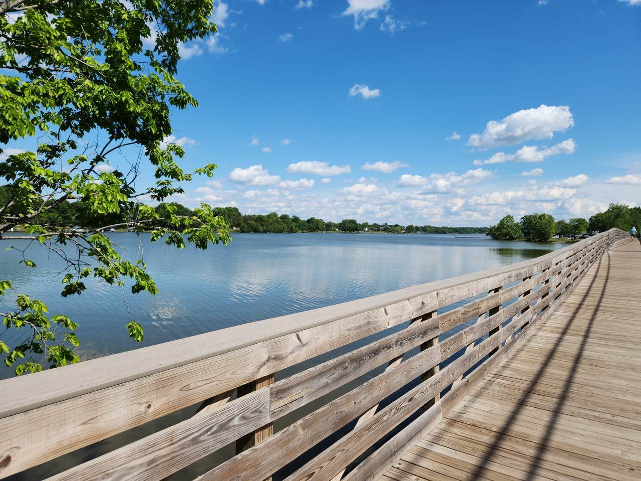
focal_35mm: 23
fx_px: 426
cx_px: 320
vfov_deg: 58.9
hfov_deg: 73.9
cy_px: 240
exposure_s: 1/2021
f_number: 1.8
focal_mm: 5.4
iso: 20
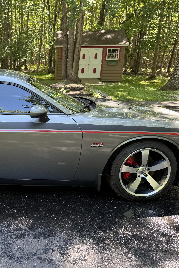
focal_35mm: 37
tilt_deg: -14.5
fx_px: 276
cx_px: -8
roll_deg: +0.5
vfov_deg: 51.9
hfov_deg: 32.5
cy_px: 134
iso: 80
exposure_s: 1/139
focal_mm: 6.76
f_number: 1.78
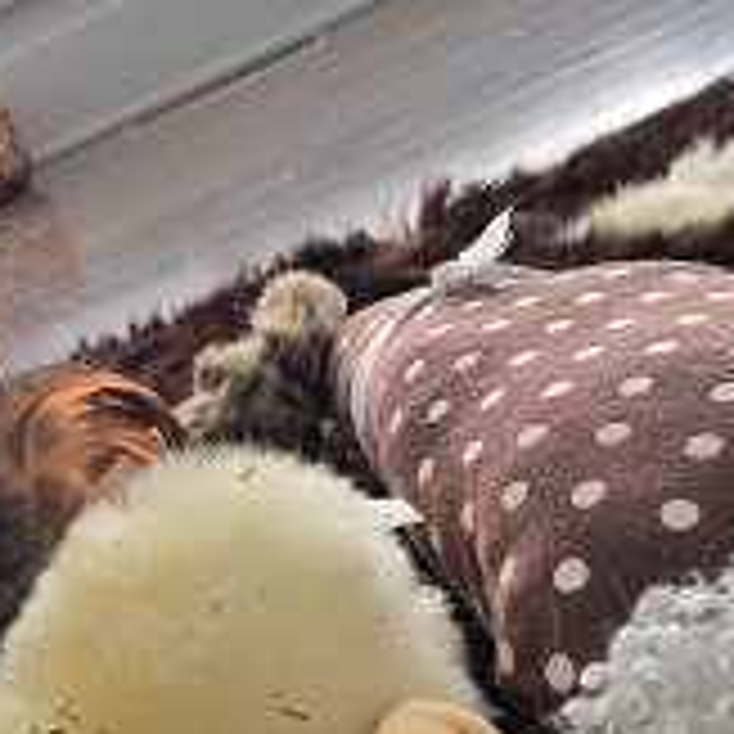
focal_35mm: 63
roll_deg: +27.5
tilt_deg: -15.4
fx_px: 1511
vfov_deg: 27.1
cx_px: 50
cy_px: 495
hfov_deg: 26.2
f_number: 2.2
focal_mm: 4.15
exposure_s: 1/120
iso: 40
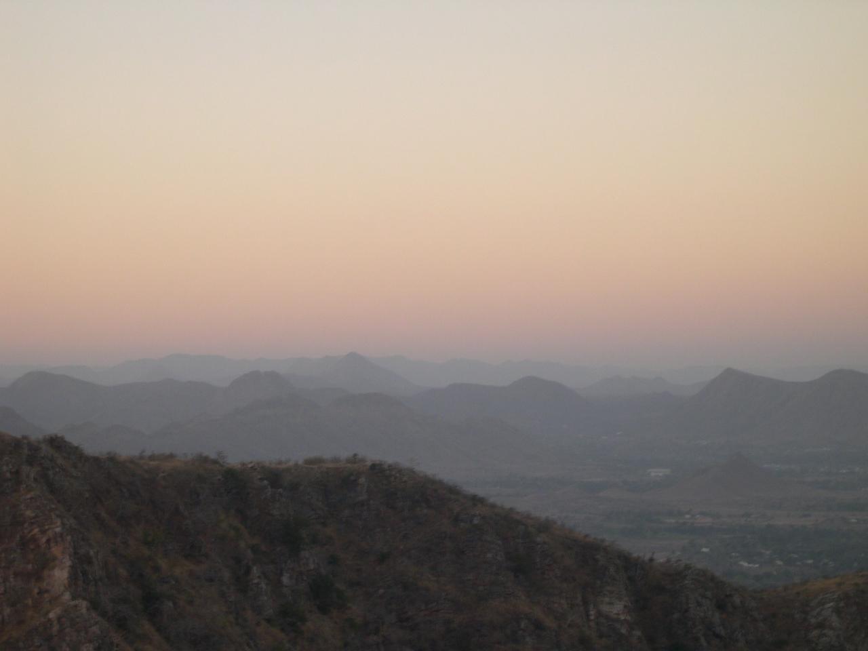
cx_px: 434
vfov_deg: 14.5
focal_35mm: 102
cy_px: 326
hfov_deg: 19.3
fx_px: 2558
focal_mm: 21.6
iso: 113
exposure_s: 1/30
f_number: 4.8
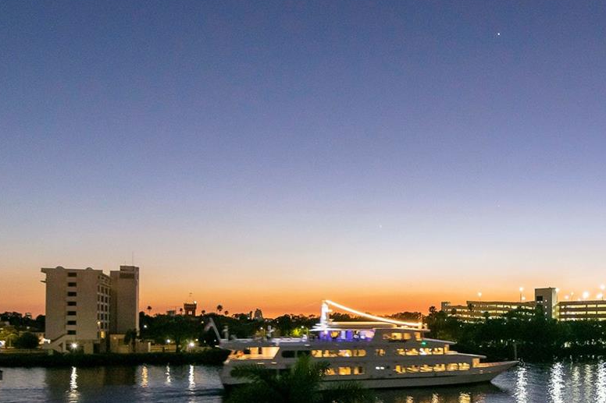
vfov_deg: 37.6
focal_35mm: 34
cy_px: 316
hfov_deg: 51.8
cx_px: 494
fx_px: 573
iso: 640
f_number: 5.6
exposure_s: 1/5
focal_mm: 11
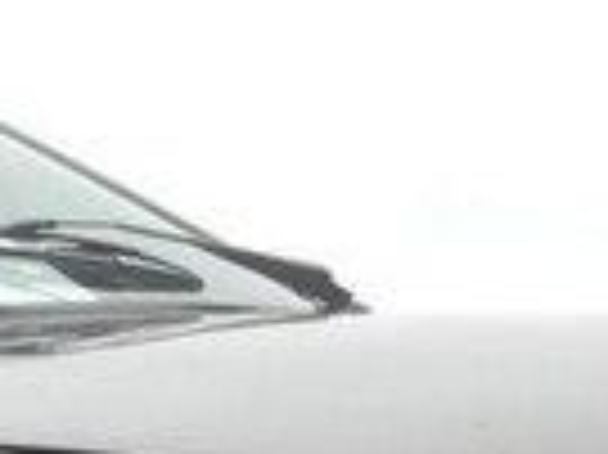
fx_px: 2825
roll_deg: +4.6
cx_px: -423
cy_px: 960
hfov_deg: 11.5
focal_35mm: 161
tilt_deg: -7.9
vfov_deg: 8.6
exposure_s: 1/120
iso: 64
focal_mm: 4.12
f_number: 2.4
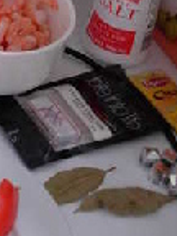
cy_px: -25
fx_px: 866
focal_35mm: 127
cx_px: -59
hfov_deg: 11.3
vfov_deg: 15.1
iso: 79
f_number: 2.9
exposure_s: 1/7.5
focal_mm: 6.3
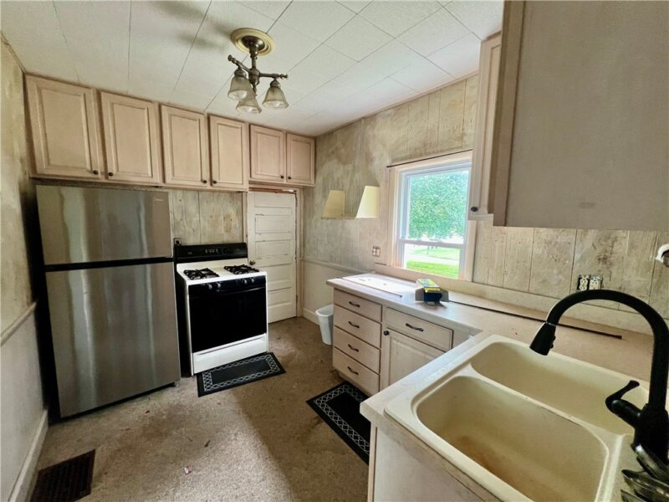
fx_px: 251
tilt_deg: -7.2
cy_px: 251
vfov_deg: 89.9
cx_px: 334
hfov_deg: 106.2
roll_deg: -0.2
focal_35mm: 13
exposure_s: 1/99
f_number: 1.8
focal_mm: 1.57
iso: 125
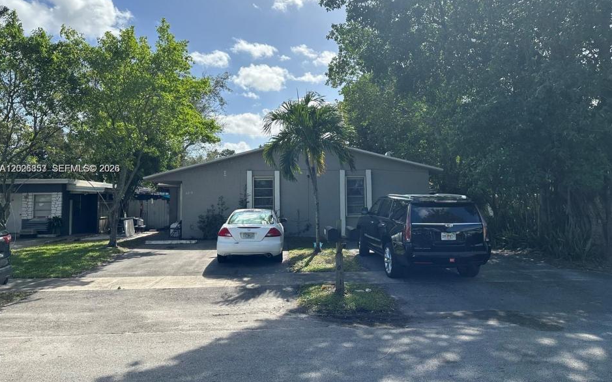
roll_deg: +0.8
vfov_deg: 47.5
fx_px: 434
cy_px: 169
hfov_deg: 70.4
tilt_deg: +6.0
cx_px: 311
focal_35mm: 26
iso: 80
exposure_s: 1/4016
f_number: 1.78
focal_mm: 6.86
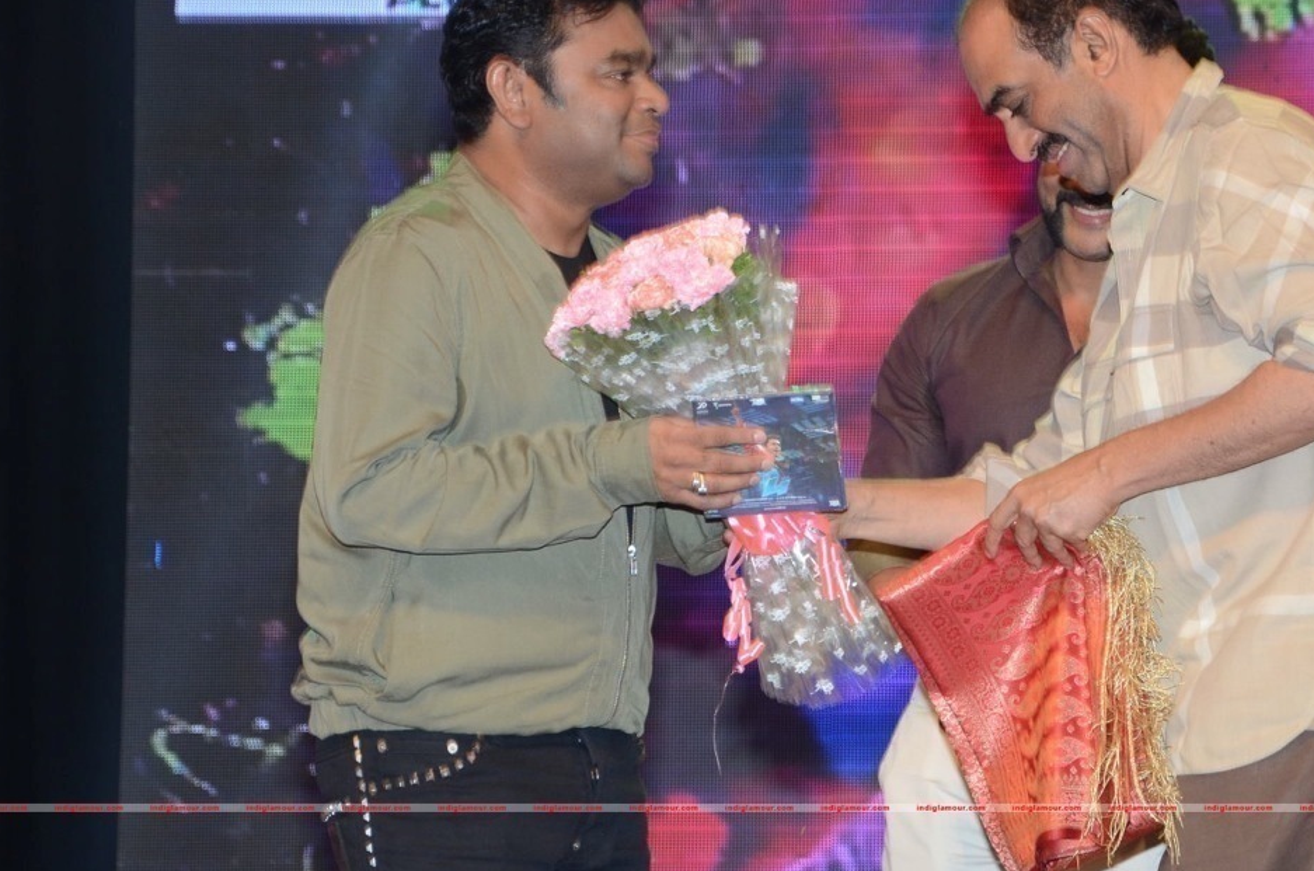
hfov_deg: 10.2
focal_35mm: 202
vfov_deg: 6.8
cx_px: 759
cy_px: 398
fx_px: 7346
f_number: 5.6
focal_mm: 105
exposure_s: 1/125
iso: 1000
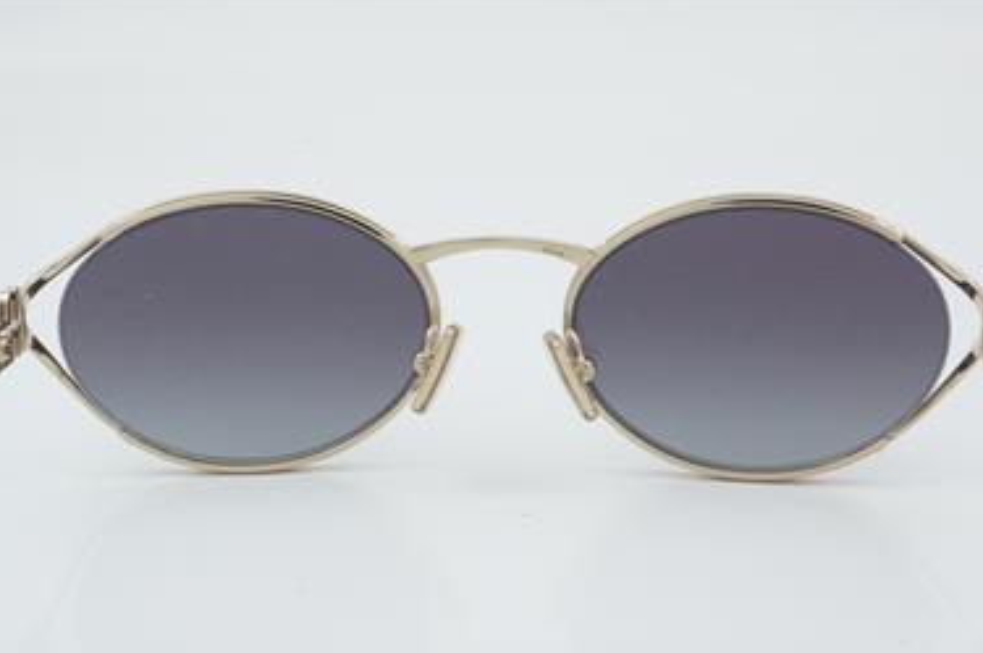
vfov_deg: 17.0
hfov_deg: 25.4
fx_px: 2182
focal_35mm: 80
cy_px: 338
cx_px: 501
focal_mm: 50
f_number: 32
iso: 100
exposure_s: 1/3
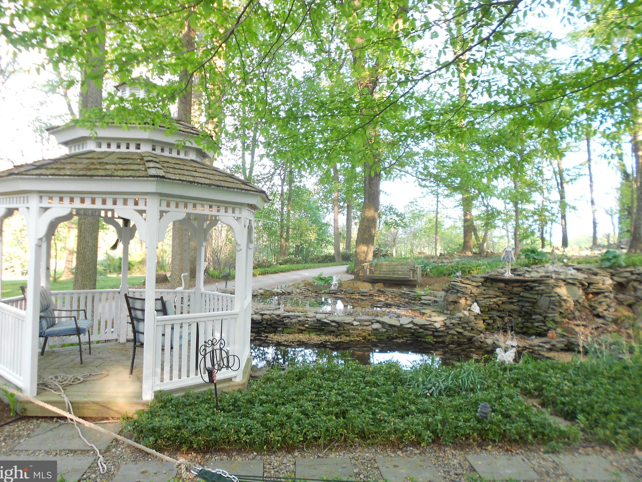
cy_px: 237
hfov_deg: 65.3
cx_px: 309
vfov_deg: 51.4
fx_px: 501
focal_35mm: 27
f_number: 3.2
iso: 125
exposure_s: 1/30
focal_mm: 4.6
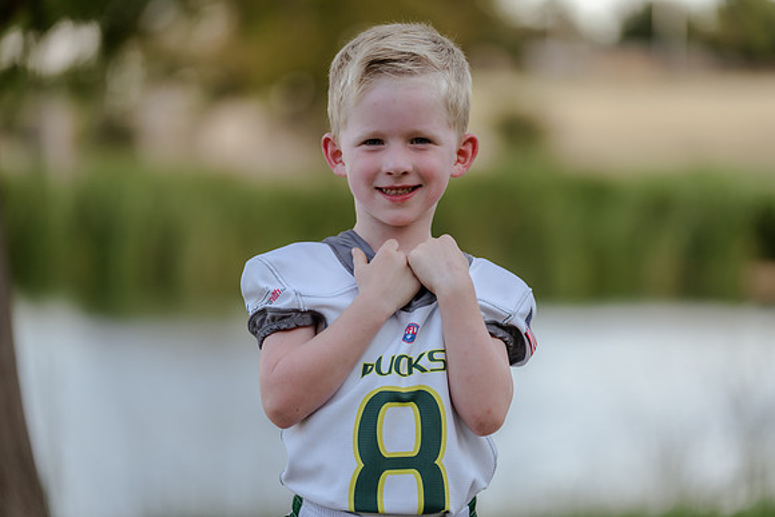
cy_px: 258
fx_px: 3402
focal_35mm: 158
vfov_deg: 8.7
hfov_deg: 13.0
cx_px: 388
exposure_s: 1/320
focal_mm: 158
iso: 160
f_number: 2.8
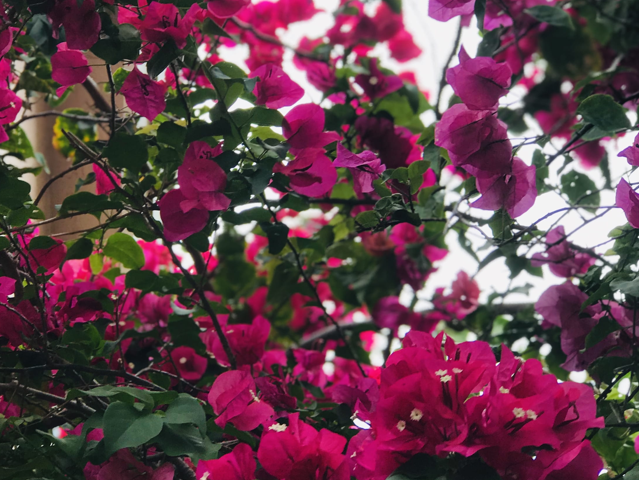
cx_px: 222
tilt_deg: +44.5
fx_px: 1938
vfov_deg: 14.1
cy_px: 189
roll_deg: -6.3
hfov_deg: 18.7
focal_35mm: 105
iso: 20
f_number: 2.8
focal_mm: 6.6
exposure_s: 1/203
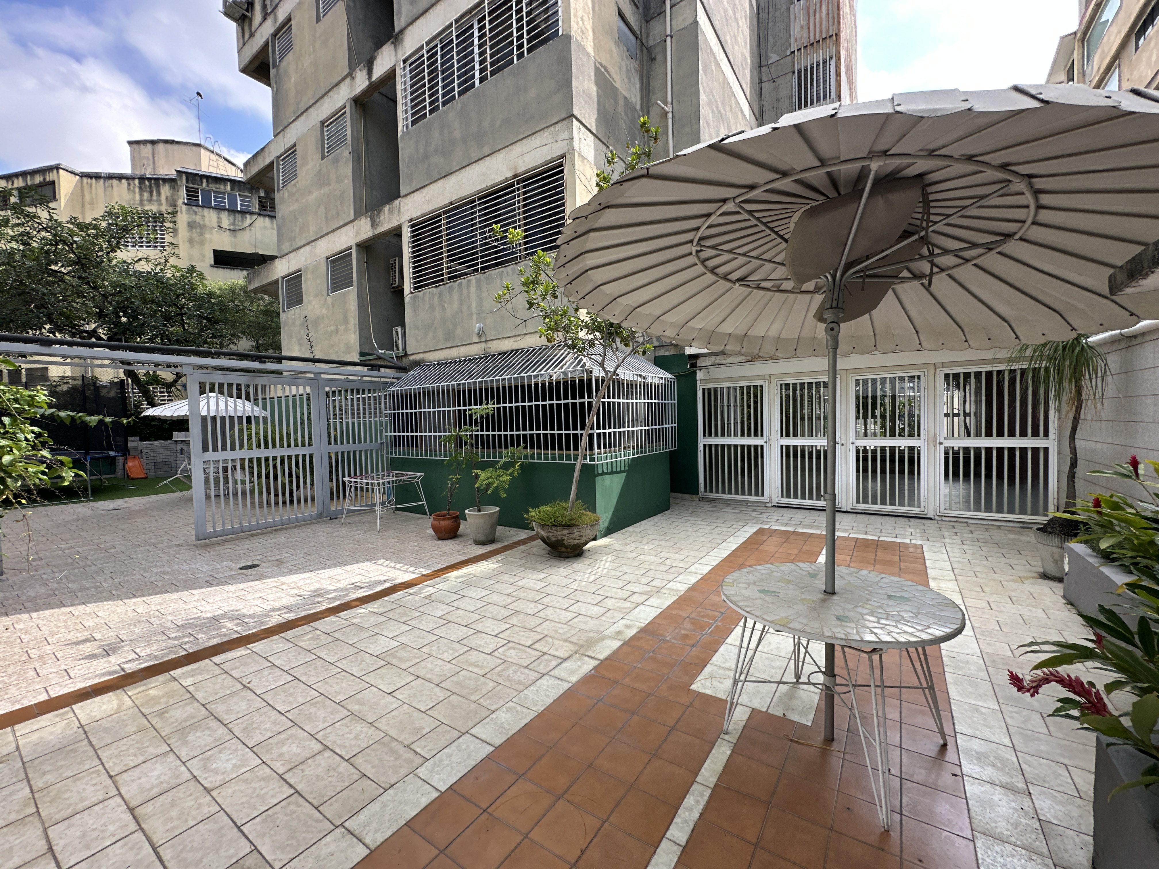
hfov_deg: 102.1
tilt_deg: -1.4
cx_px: 580
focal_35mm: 14
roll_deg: +0.8
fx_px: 469
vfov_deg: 85.7
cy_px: 434
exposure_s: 1/367
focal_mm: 2.22
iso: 40
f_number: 2.2
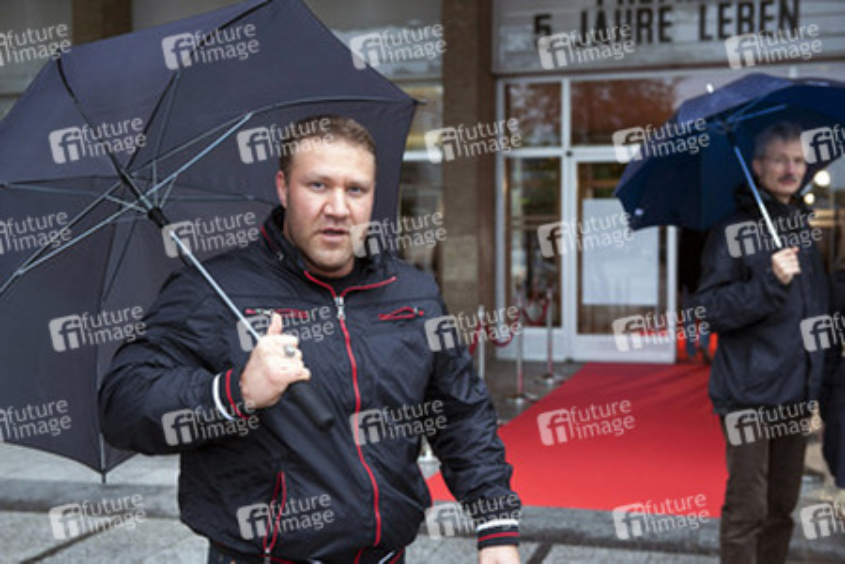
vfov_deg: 24.6
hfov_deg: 36.2
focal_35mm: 55
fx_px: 1291
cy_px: 282
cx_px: 422
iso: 1600
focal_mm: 55
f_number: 5
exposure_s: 1/200
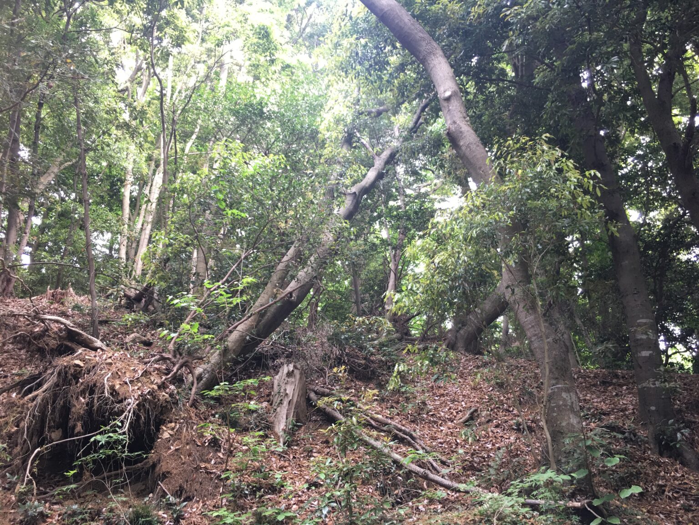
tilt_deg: +27.5
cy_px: 262
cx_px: 350
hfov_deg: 61.7
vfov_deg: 48.2
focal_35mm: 29
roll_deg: +4.3
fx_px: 586
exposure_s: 1/15
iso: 25
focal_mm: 4.15
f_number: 2.2
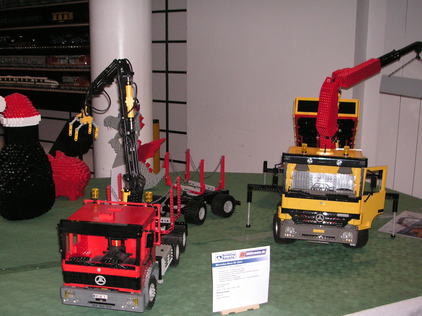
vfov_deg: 32.9
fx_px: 536
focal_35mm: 44
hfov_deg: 42.9
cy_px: 171
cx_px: 196
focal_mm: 6.3
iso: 160
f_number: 3.3
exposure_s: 1/45
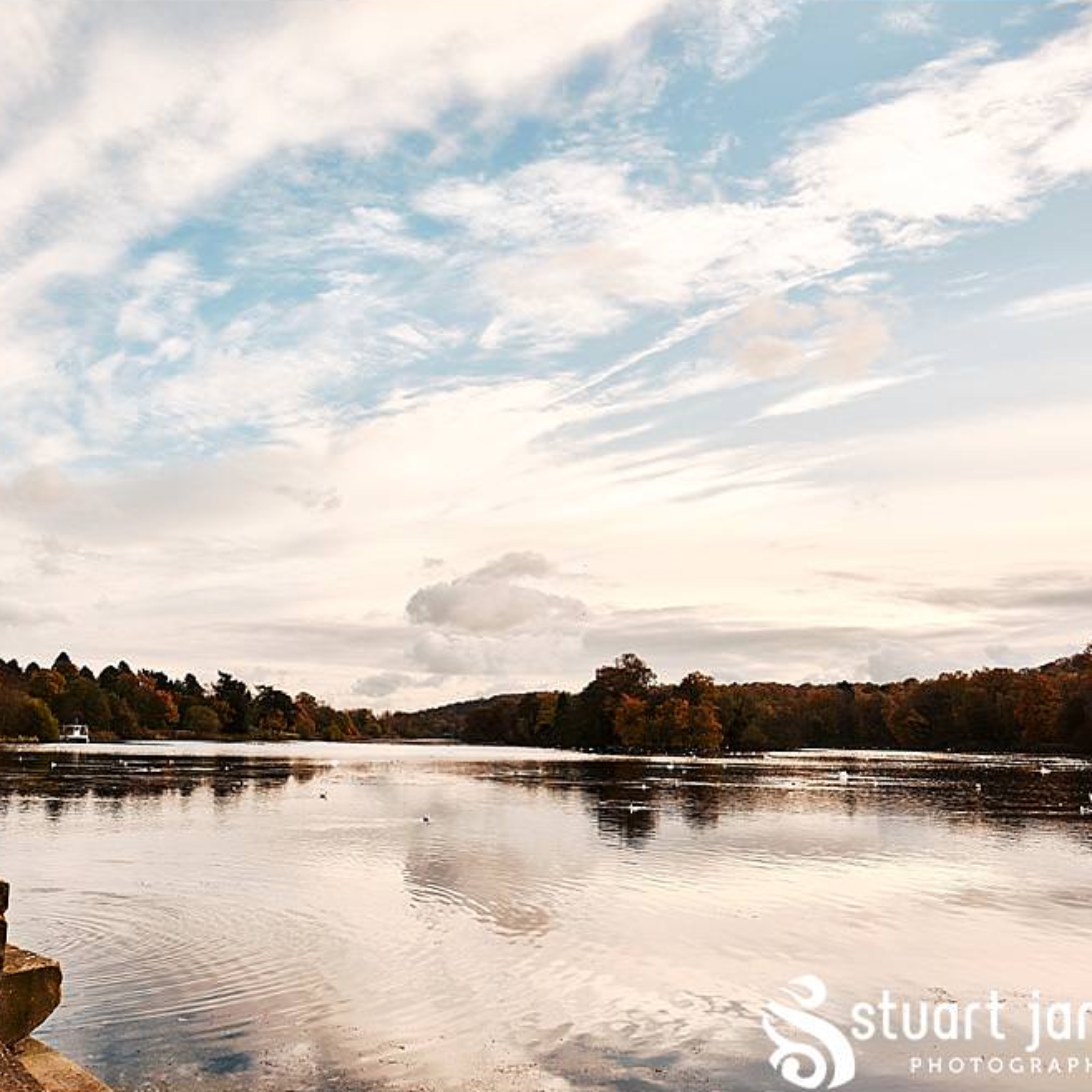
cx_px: 357
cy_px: 544
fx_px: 1106
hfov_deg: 51.5
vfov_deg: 52.5
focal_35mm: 31
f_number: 2.5
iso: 400
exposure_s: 1/2000
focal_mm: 16
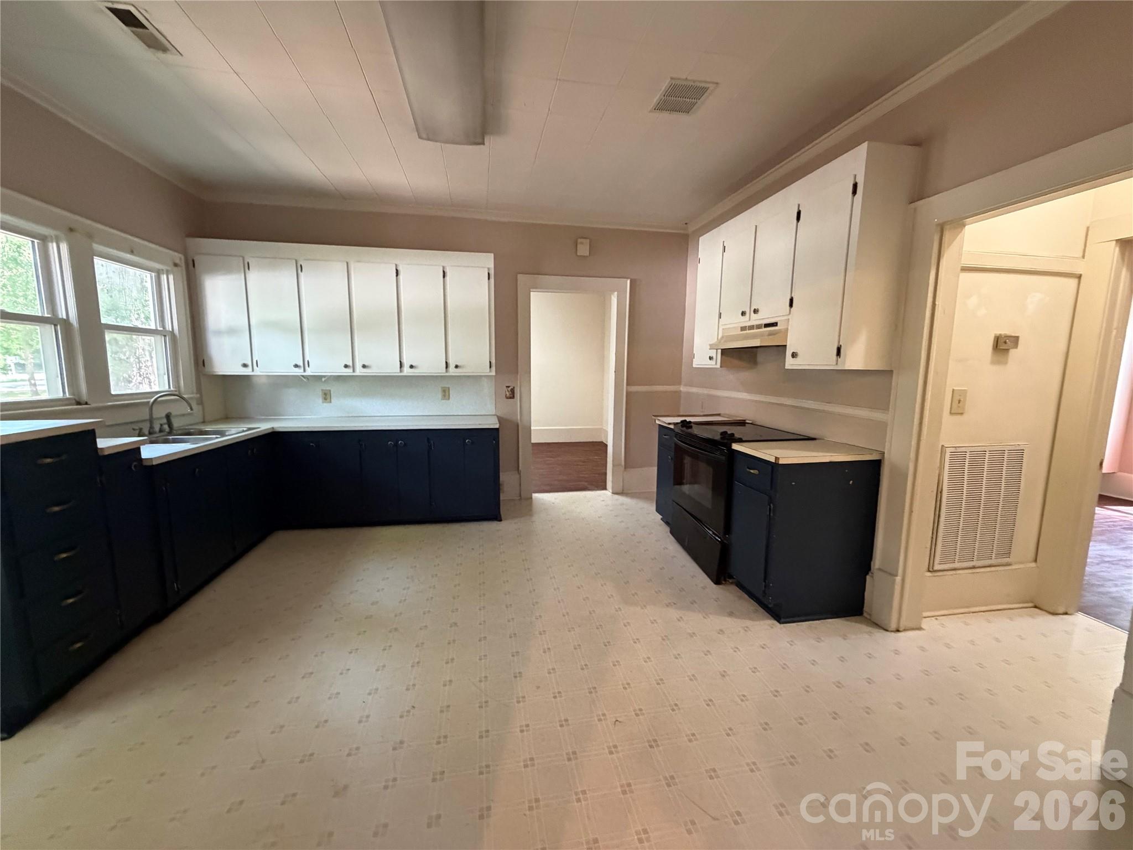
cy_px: 425
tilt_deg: -7.8
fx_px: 458
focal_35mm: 14
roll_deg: +0.2
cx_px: 566
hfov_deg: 102.1
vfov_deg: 85.7
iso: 640
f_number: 2.2
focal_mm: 2.22
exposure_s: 1/60
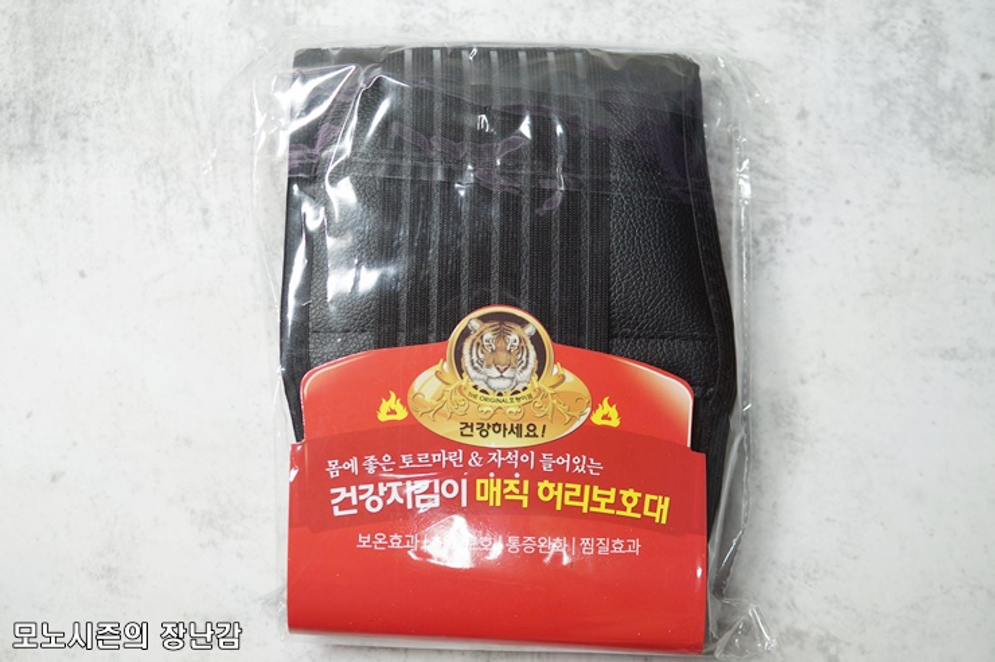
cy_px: 331
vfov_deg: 29.8
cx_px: 498
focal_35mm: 45
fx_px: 1243
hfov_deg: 43.6
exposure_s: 1/60
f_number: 4
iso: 100
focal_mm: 30
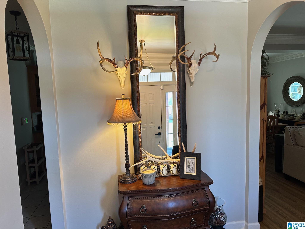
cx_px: 152
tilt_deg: -5.6
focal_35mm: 24
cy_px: 114
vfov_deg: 56.8
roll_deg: +1.2
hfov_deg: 71.6
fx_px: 211
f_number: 1.78
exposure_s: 1/60
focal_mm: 6.86
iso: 125
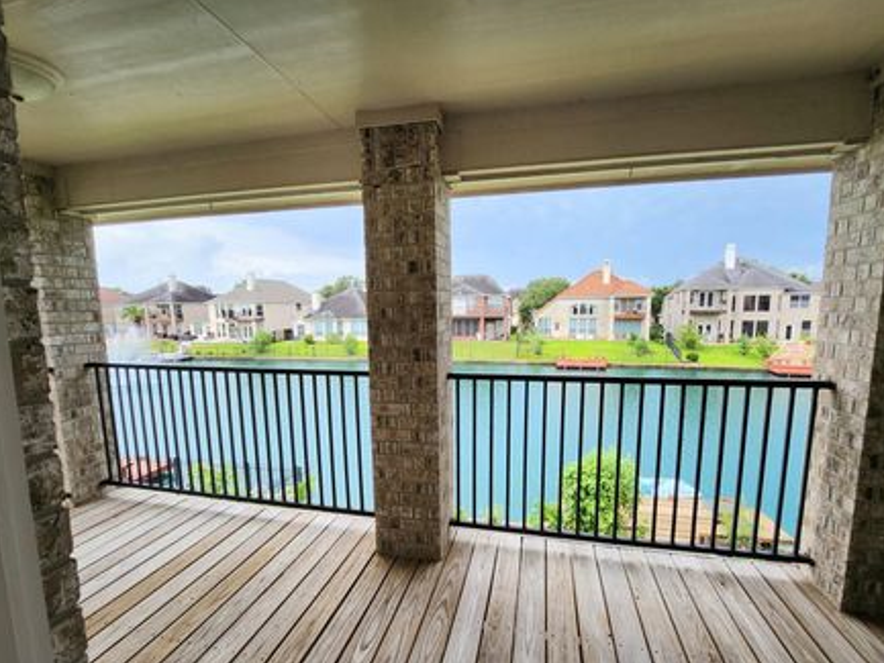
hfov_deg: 98.1
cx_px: 433
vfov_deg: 81.5
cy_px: 364
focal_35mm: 15
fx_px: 383
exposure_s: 1/196
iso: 32
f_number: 2.2
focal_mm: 1.7
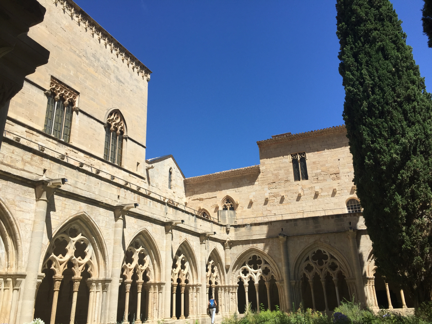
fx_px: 362
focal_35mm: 29
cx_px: 216
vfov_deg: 48.2
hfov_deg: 61.7
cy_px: 162
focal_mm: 4.15
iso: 32
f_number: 2.2
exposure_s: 1/1799
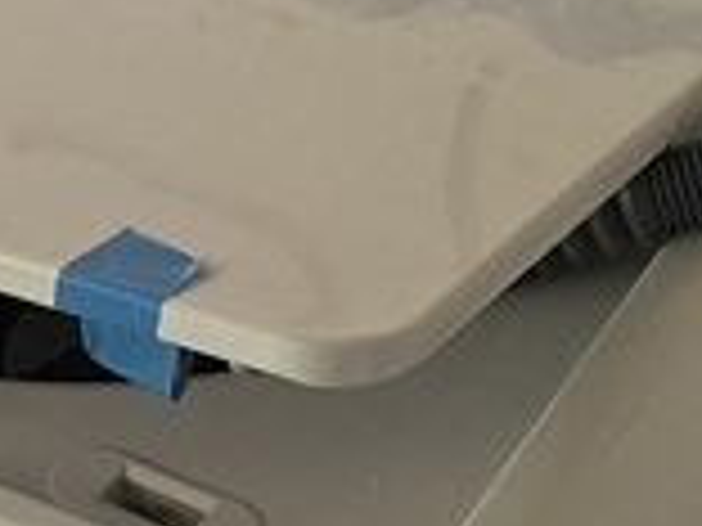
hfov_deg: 17.4
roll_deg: +9.0
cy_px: 81
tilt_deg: -33.3
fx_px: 2251
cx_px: 43
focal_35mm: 111
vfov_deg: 13.3
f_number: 1.6
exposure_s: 1/60
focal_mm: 5.1
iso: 200
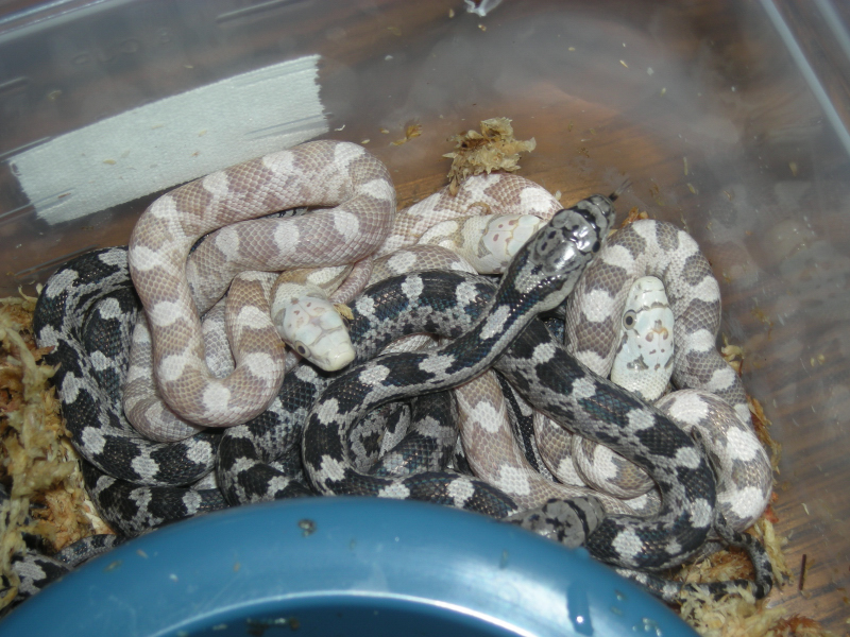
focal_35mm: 76
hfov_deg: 25.7
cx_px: 425
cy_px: 318
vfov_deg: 19.4
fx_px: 1866
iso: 50
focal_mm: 12.3
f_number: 7.8
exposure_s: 1/60
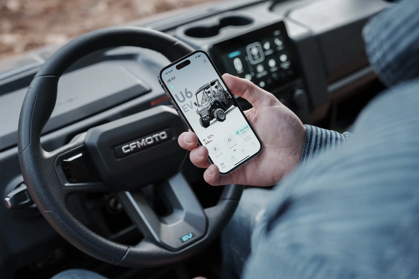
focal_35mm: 46
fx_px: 533
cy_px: 134
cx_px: 207
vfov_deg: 29.3
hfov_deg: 42.9
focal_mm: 43.8
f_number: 3.5
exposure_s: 1/160
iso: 400
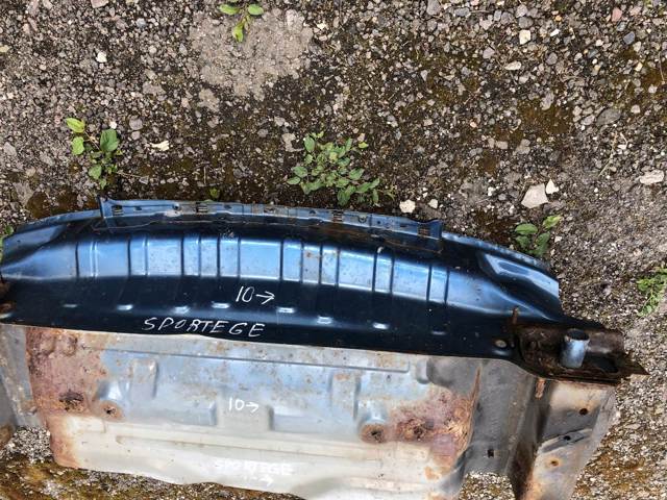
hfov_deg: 63.4
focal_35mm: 28
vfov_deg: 49.7
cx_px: 334
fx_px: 540
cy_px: 250
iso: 20
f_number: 1.8
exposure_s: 1/378
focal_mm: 4
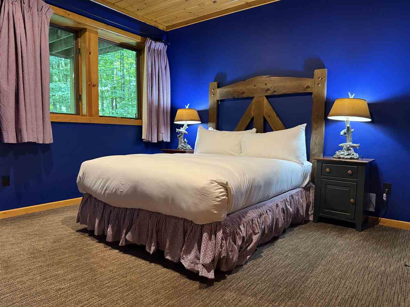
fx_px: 284
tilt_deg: -4.1
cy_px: 154
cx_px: 205
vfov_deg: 56.8
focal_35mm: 24
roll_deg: -1.2
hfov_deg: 71.6
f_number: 1.78
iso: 640
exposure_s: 1/60
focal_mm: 6.76
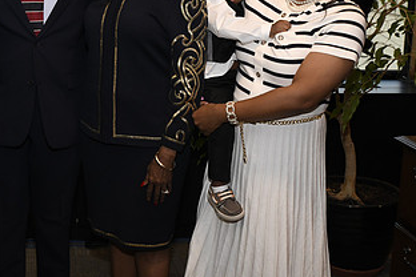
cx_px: 71
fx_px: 751
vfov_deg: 20.7
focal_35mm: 65
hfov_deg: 30.1
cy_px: 61
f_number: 8
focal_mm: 35
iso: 1600
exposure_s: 1/60
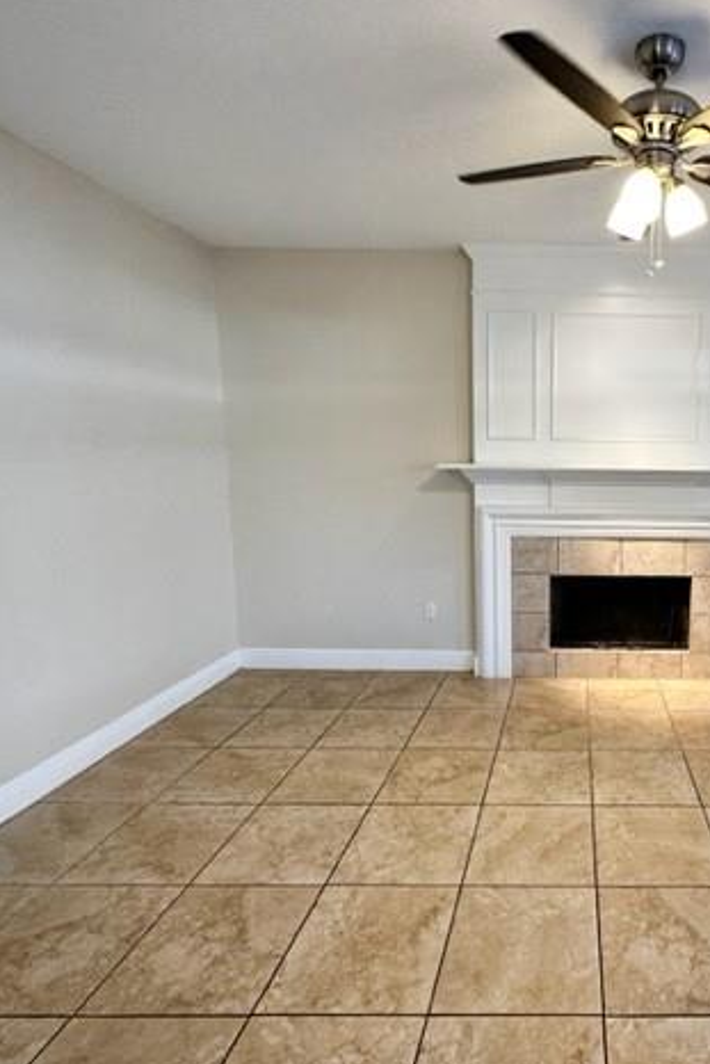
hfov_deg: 56.9
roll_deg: -1.3
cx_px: 580
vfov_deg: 84.0
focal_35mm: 20
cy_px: 532
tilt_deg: -7.6
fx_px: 591
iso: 160
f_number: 2.2
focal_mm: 2.22
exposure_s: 1/120
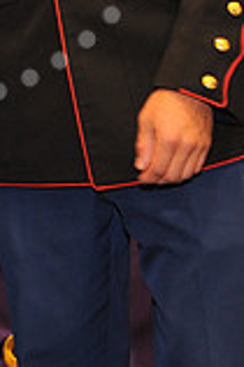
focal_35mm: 287
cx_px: -93
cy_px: -170
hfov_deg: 4.8
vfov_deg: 7.1
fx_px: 2924
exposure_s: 1/60
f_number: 5.6
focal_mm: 78
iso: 1250
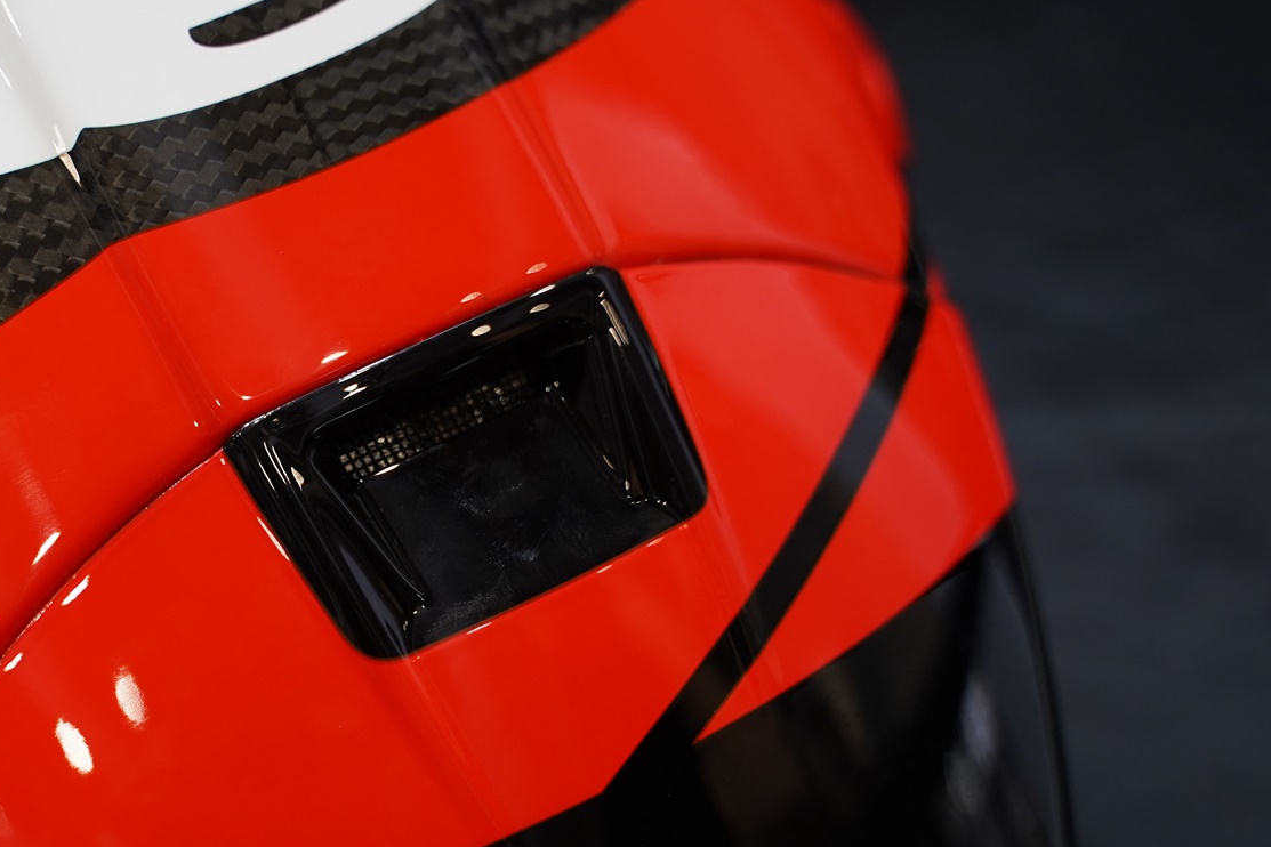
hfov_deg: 26.3
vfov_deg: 17.9
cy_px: 574
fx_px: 2683
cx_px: 307
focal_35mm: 76
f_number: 2.8
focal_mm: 47
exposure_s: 1/100
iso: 800
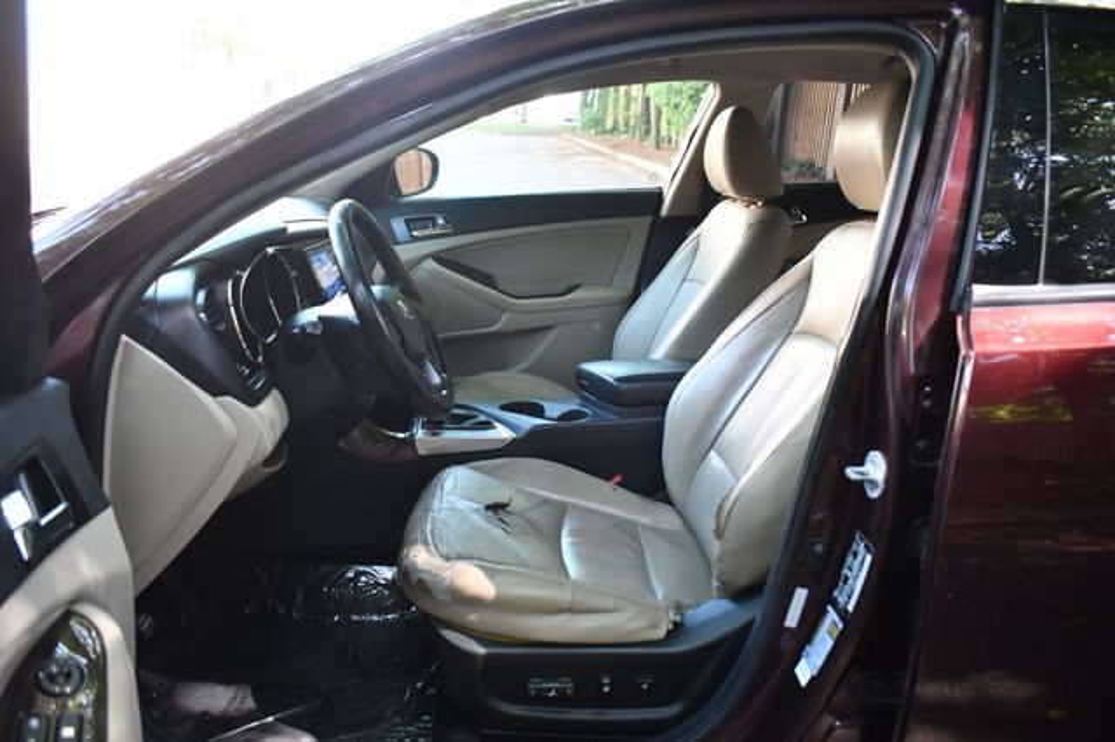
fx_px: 929
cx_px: 558
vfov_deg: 43.6
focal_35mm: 30
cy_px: 371
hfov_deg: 62.0
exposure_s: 1/125
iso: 1100
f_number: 3.5
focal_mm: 20
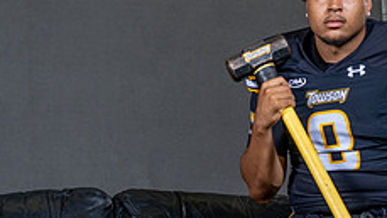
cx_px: 140
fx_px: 1755
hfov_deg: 12.6
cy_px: 210
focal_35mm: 171
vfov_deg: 7.1
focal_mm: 51
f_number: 5.6
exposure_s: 1/100
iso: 100
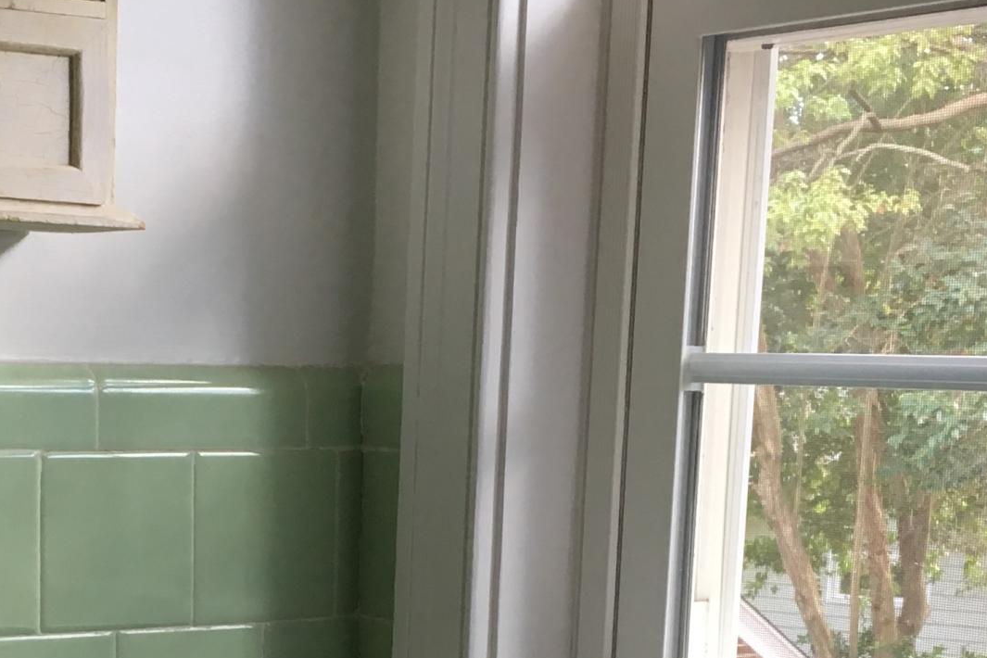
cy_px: 766
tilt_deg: -9.9
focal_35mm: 85
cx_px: 231
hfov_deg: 23.6
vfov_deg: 15.5
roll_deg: -0.5
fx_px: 2330
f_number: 2.2
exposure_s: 1/30
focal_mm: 4.15
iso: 50
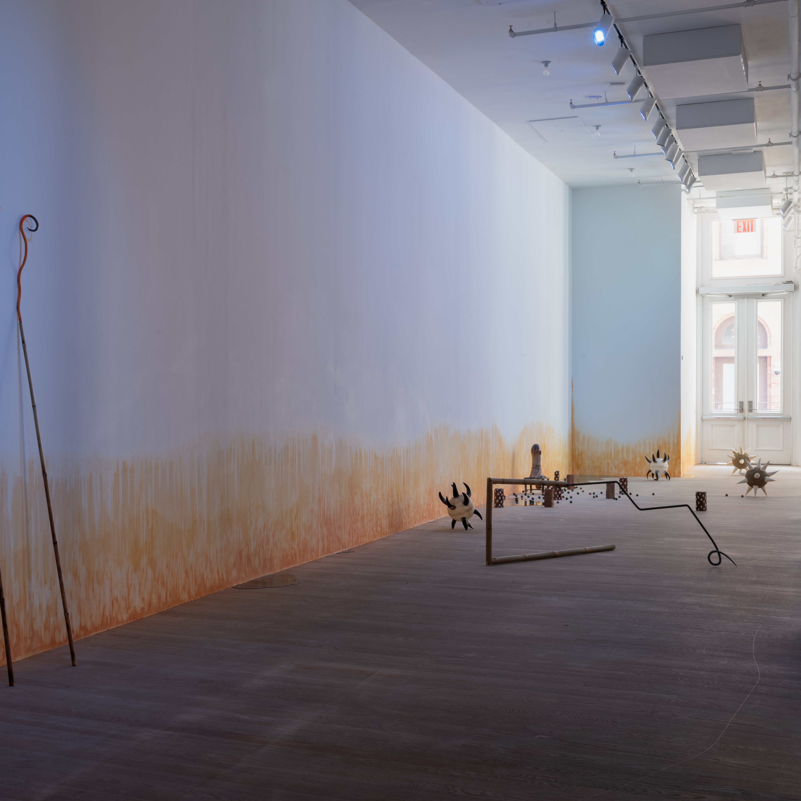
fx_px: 1178
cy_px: 402
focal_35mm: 45
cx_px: 197
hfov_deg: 36.6
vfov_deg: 37.6
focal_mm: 35
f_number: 16
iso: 100
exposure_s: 3
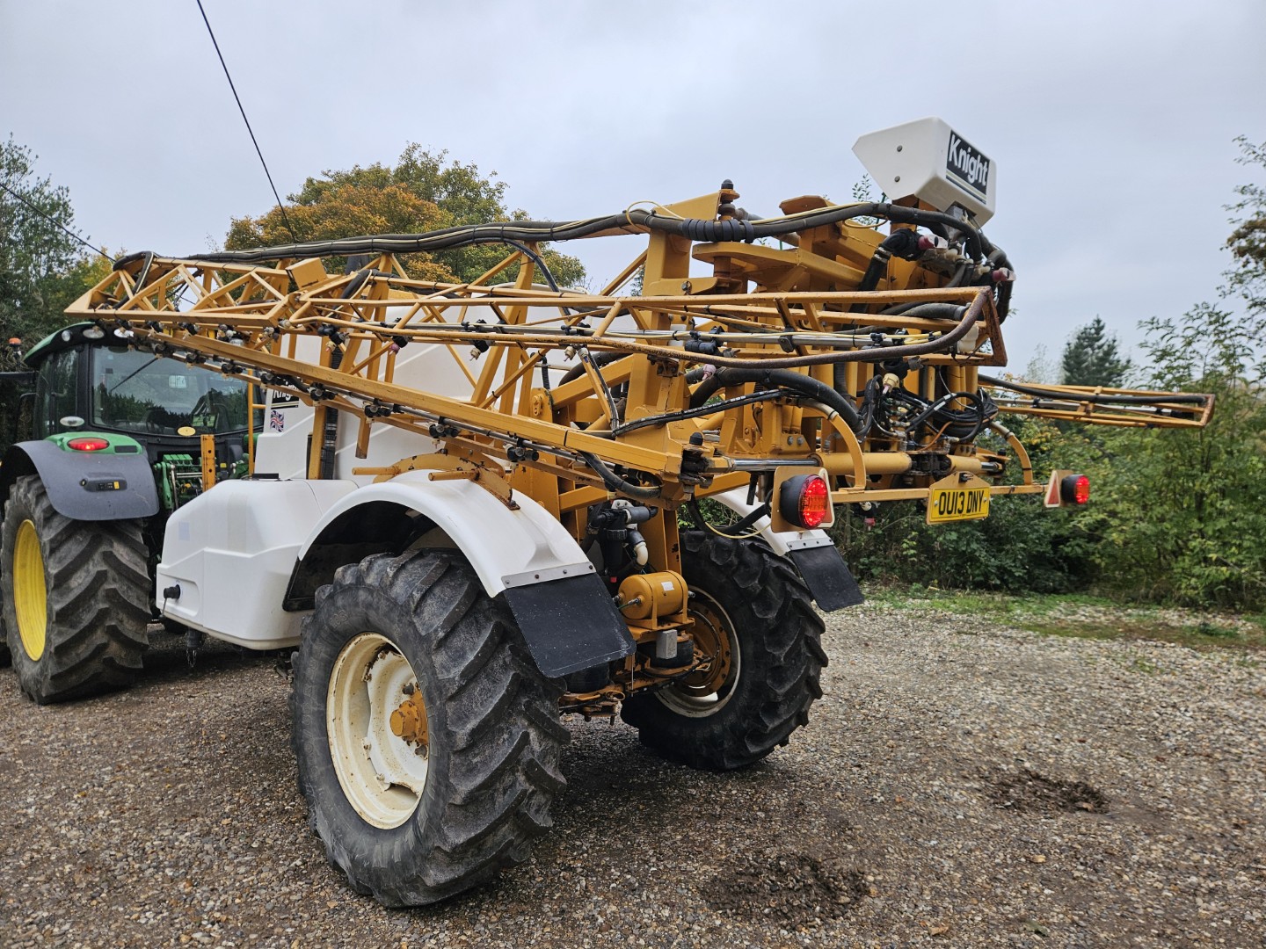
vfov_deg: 58.9
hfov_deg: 73.9
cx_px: 633
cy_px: 474
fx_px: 841
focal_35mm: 23
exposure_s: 1/180
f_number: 1.8
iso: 50
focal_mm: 5.4
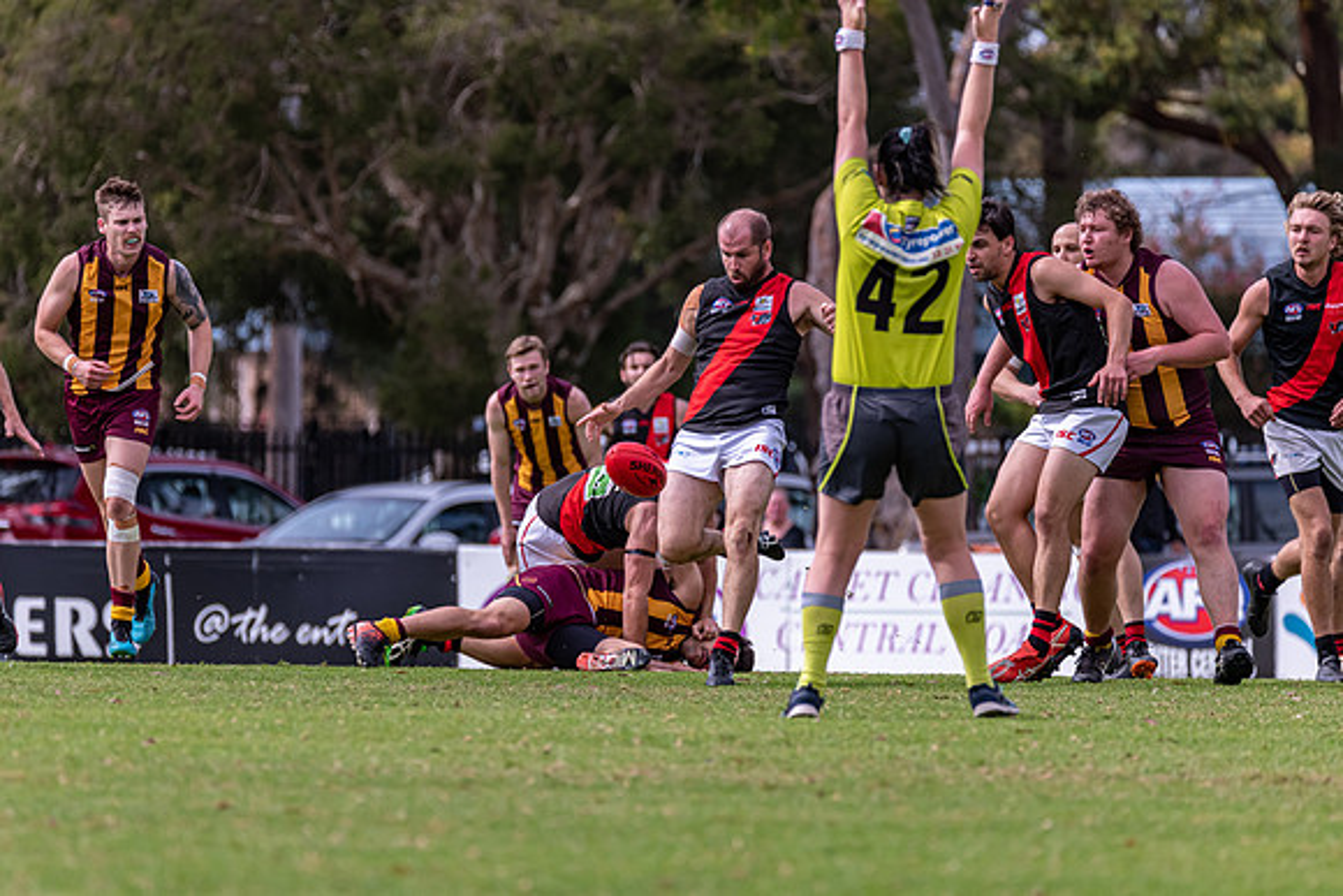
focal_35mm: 430
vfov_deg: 3.2
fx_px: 16057
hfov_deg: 4.8
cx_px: 621
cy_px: 482
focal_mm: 400
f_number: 6.3
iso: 800
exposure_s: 1/2500
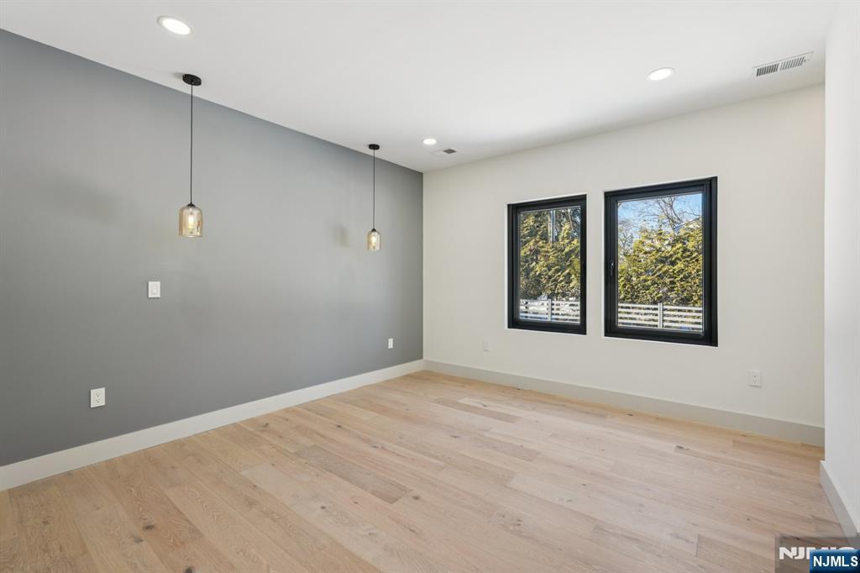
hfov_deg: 96.8
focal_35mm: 16
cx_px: 430
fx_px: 382
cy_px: 286
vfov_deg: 73.7
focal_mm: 16
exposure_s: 1/30
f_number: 9
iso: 200
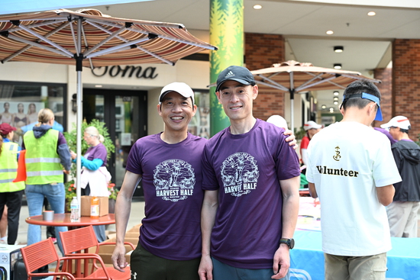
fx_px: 572
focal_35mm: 49
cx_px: 210
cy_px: 140
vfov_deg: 27.5
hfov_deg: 40.3
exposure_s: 1/200
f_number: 4
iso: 1600
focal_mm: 49
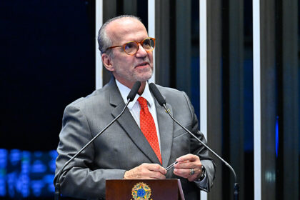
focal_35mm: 200
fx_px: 1667
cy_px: 100
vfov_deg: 6.9
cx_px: 150
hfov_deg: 10.3
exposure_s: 1/120
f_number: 5.6
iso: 6400
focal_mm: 200
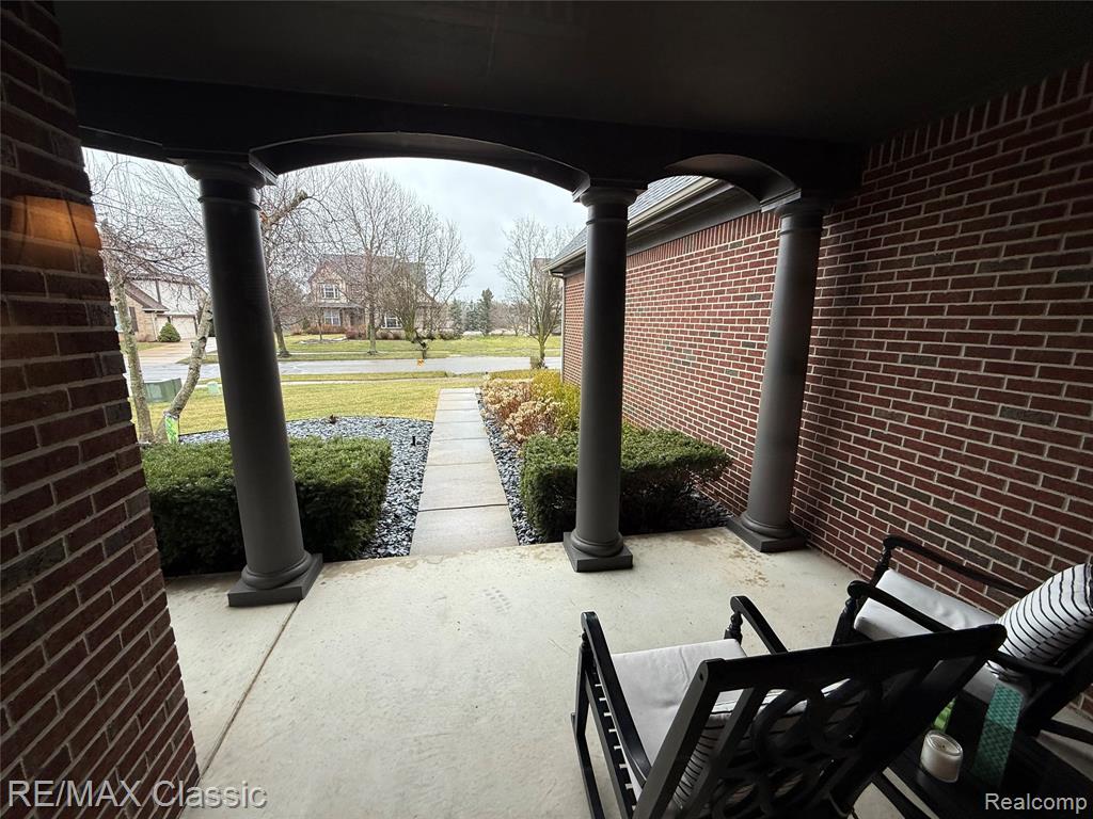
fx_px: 442
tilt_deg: -12.0
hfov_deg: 102.1
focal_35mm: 14
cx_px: 546
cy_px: 410
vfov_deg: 85.7
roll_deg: -1.0
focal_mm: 2.22
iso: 64
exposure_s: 1/189
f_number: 2.2
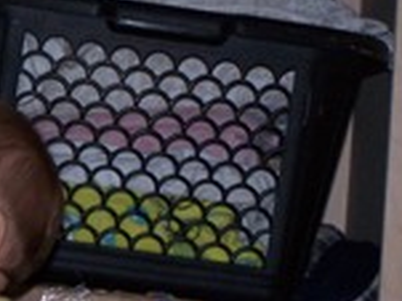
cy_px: 264
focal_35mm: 311
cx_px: -96
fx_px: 3609
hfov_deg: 6.3
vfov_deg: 4.8
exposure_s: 1/90
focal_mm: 17.5
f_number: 3.2
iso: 140
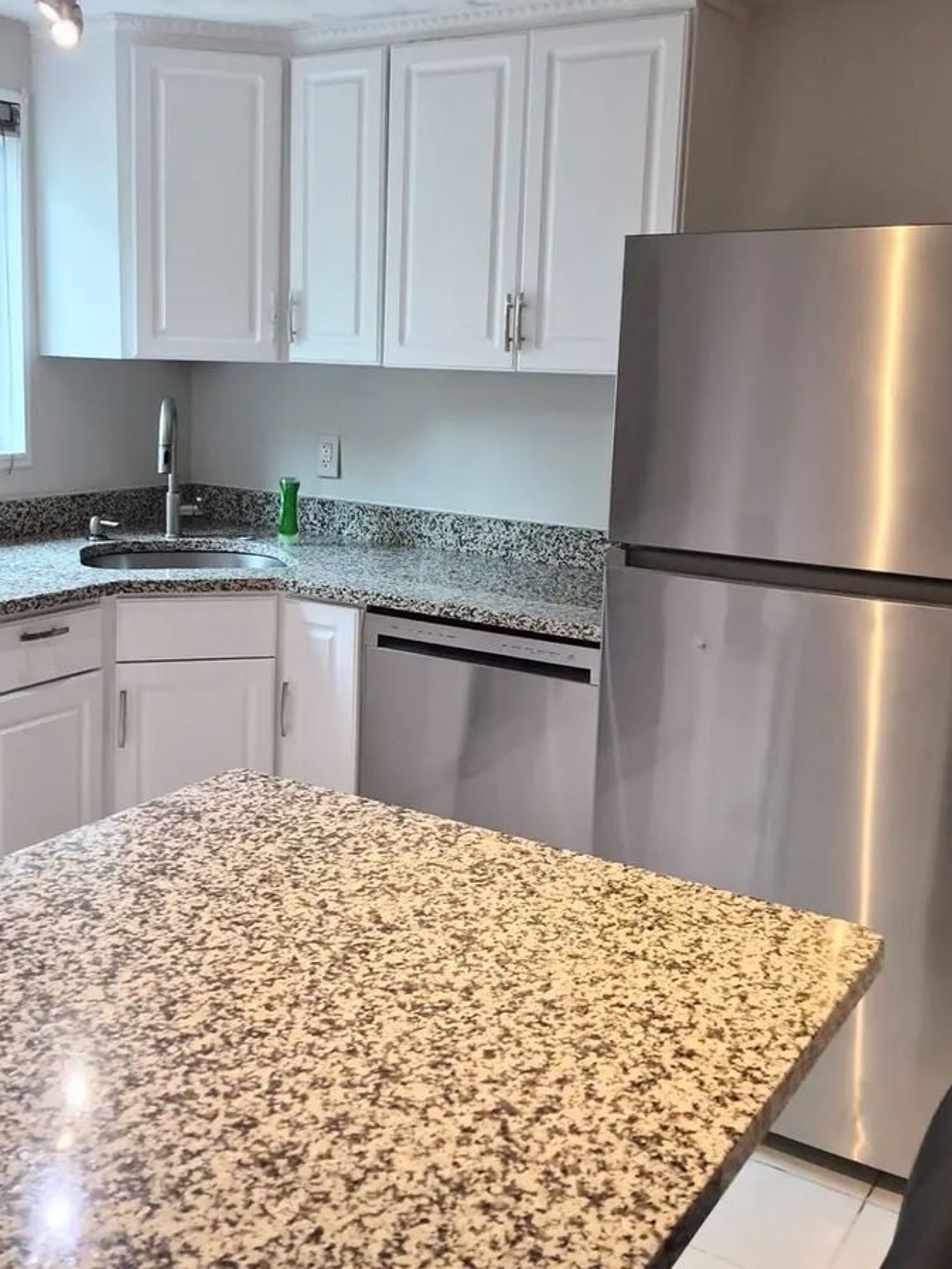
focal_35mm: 35
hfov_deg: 40.7
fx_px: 1283
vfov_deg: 52.4
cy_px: 545
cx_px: 436
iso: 320
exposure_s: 1/120
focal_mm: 5.4
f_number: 1.8
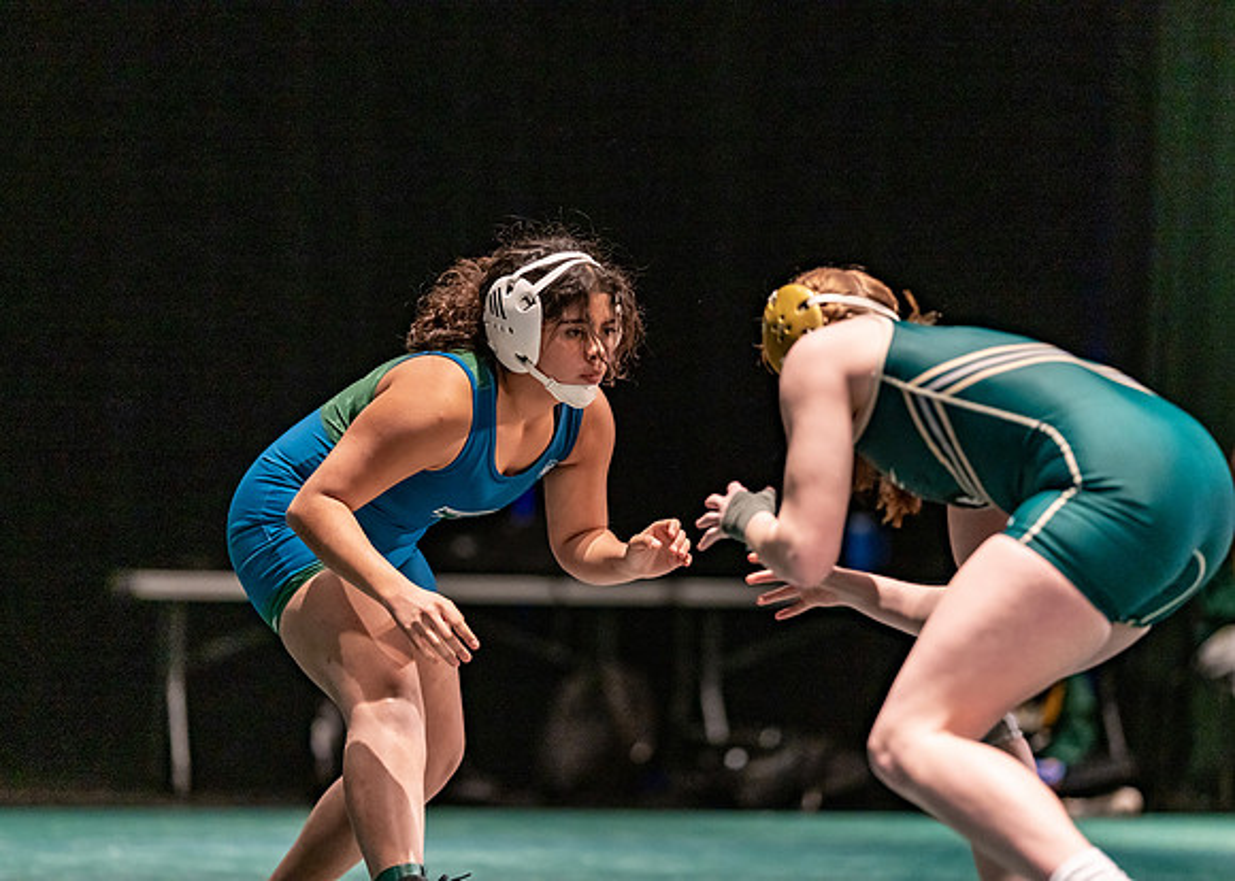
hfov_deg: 14.2
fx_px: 4961
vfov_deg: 10.2
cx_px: 618
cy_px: 440
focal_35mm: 141
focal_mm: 135
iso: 2500
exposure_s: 1/1000
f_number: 1.8
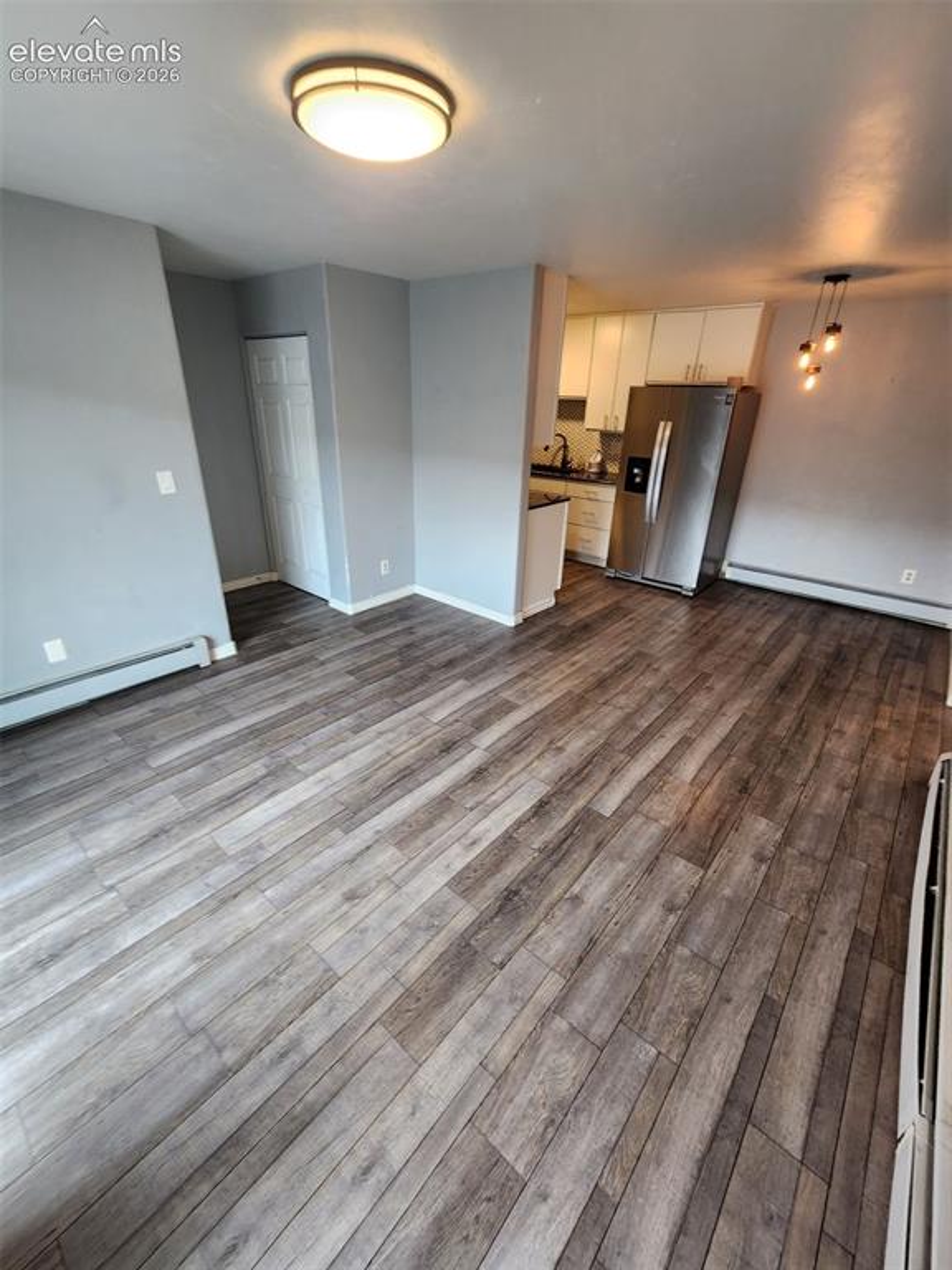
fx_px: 477
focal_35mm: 13
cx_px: 476
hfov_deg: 89.9
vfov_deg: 106.2
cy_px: 635
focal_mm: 2.2
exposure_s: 1/60
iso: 200
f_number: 2.2
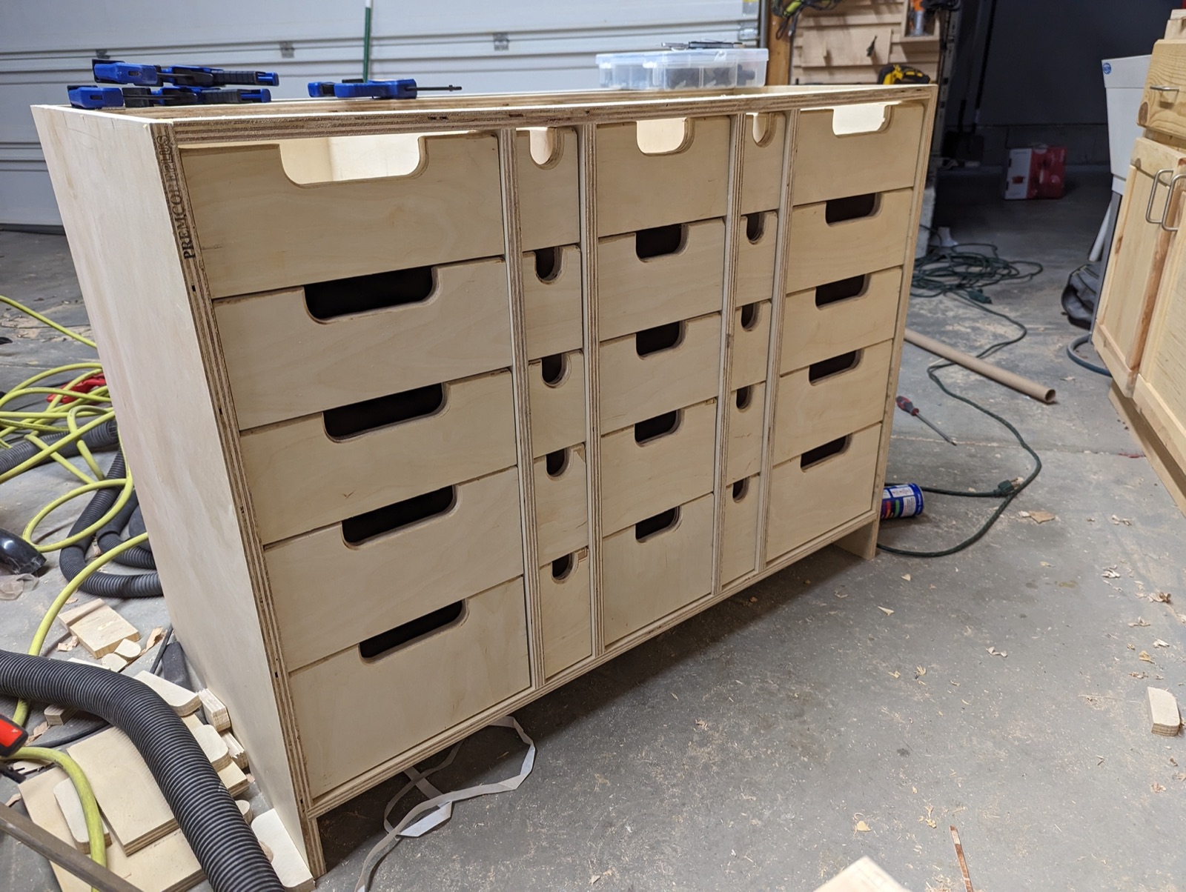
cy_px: 446
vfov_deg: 56.9
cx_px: 593
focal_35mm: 24
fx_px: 823
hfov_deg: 71.5
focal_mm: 6.81
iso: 523
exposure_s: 1/120
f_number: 1.85
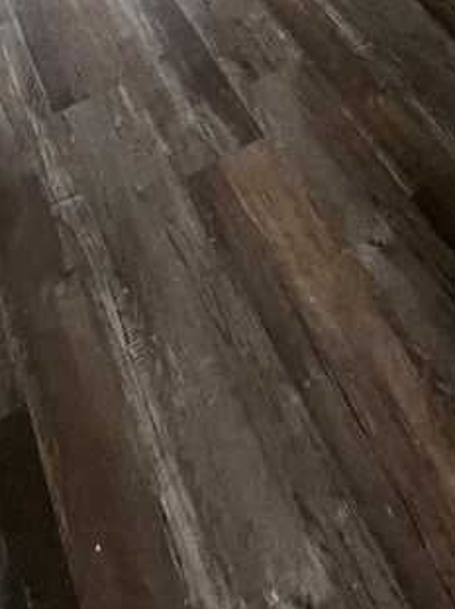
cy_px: -332
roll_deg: -3.0
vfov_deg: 27.5
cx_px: 341
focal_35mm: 43
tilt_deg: -18.9
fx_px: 755
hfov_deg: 32.9
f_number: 1.8
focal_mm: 1.57
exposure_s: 1/60
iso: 200
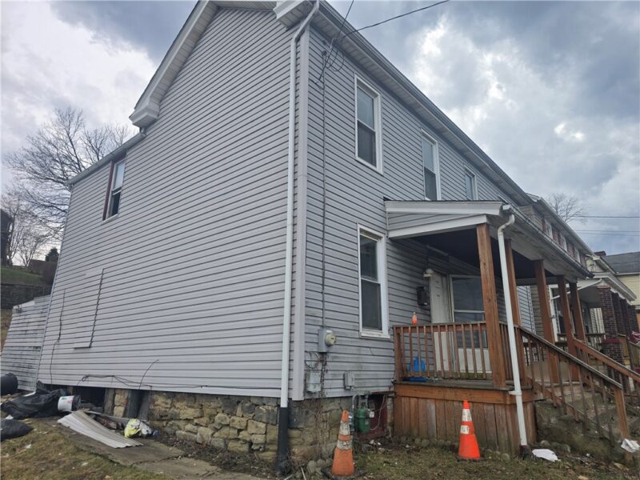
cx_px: 320
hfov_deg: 73.9
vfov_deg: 58.9
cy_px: 240
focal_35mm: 23
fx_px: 425
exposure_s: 1/380
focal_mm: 6.3
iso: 12
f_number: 1.7
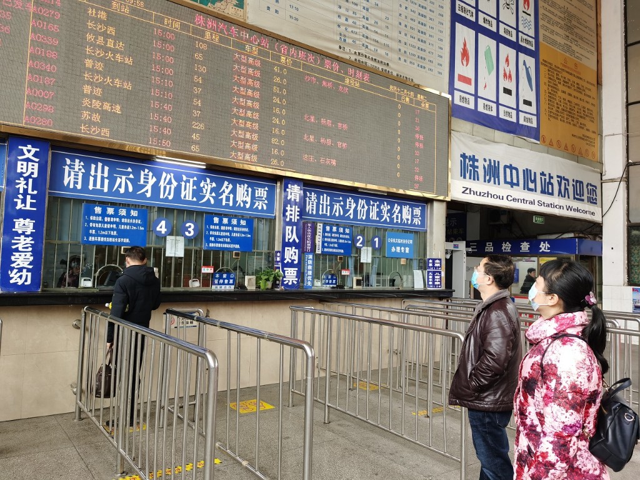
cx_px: 320
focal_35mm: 27
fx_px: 499
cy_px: 240
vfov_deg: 51.4
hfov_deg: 65.3
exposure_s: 1/50
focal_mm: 5.56
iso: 100
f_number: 1.6
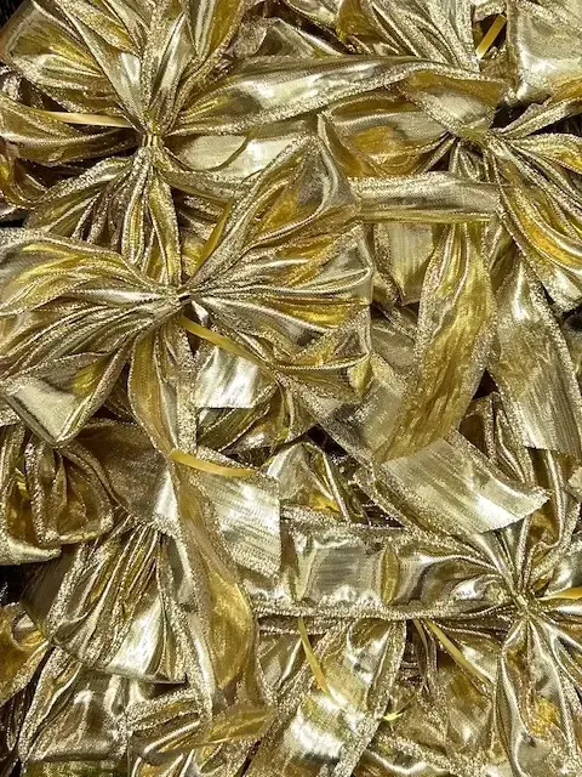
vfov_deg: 67.3
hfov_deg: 53.1
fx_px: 583
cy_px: 388
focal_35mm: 26
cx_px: 291
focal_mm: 5.7
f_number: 1.5
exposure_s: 1/50
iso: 100
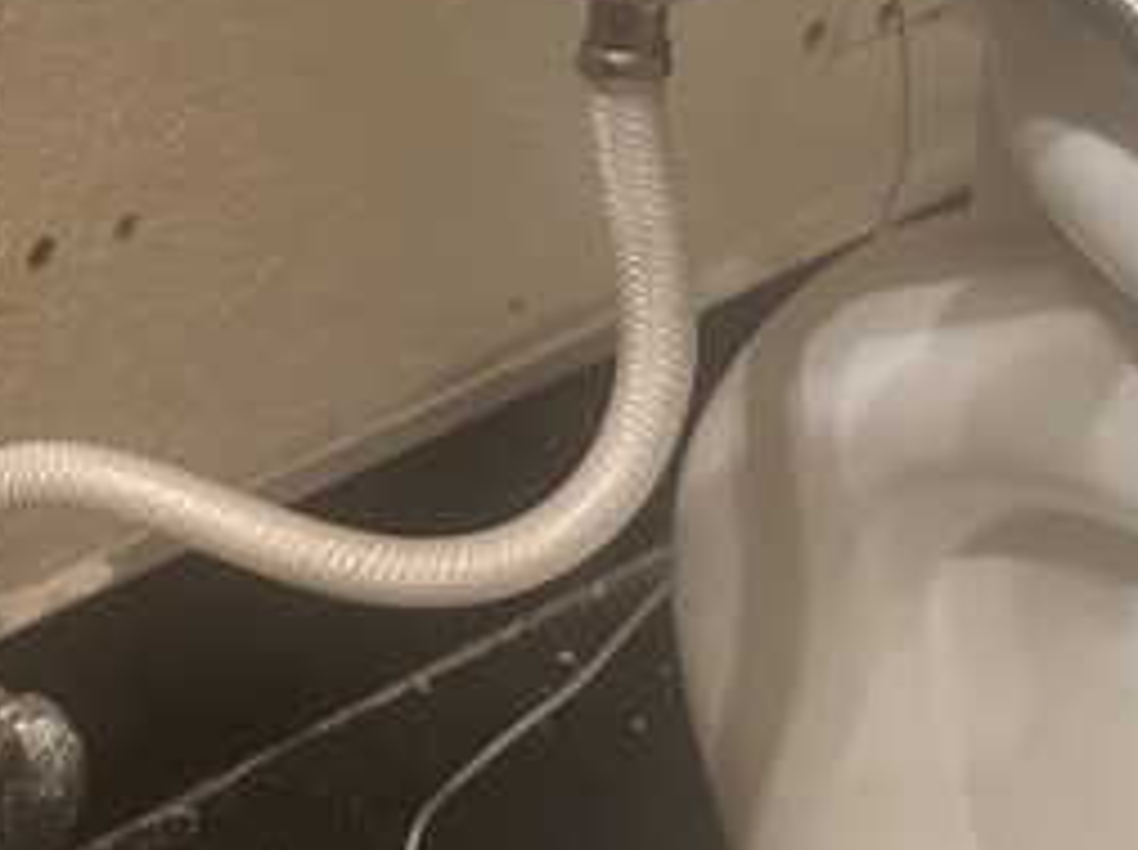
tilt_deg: -39.3
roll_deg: -0.3
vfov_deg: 19.3
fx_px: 2495
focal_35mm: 76
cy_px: 490
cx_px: -319
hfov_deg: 23.0
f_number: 1.78
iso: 800
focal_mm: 6.86
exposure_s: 1/40
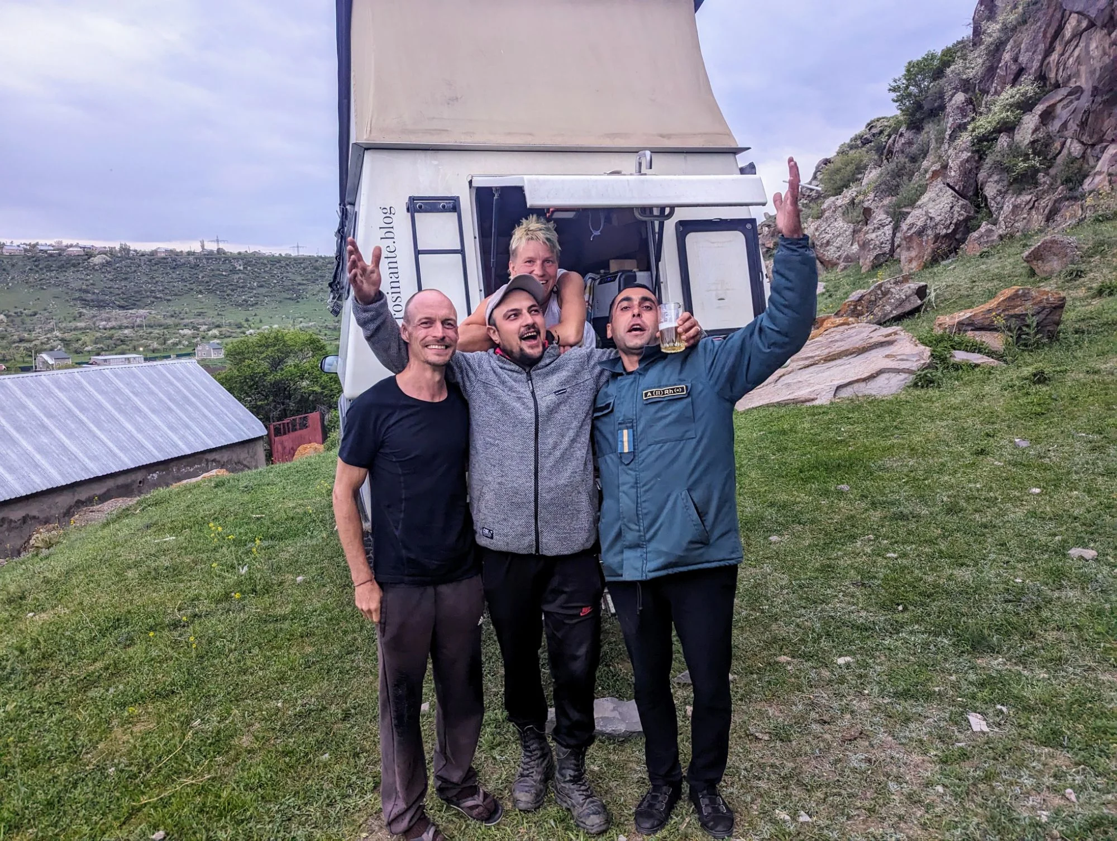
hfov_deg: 71.5
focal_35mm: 24
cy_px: 420
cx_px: 558
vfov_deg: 56.9
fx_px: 776
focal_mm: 6.81
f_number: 1.85
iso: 936
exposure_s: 1/455
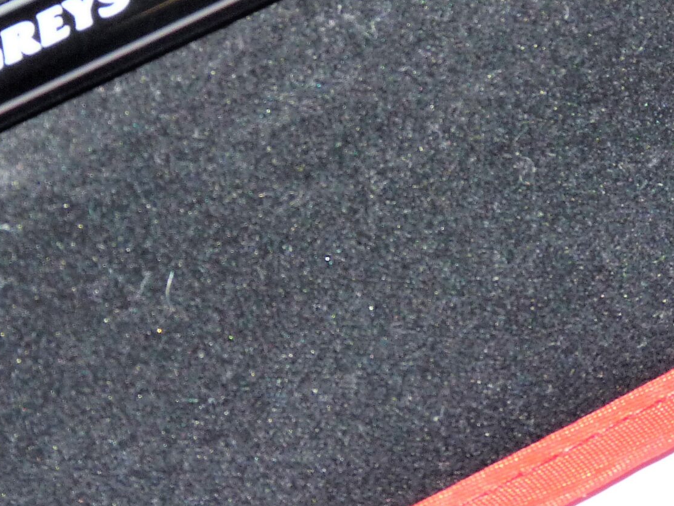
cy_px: 55
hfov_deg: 5.5
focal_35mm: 358
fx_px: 6971
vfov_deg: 4.1
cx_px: 266
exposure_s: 1/50
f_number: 3.7
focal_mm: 27.5
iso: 100
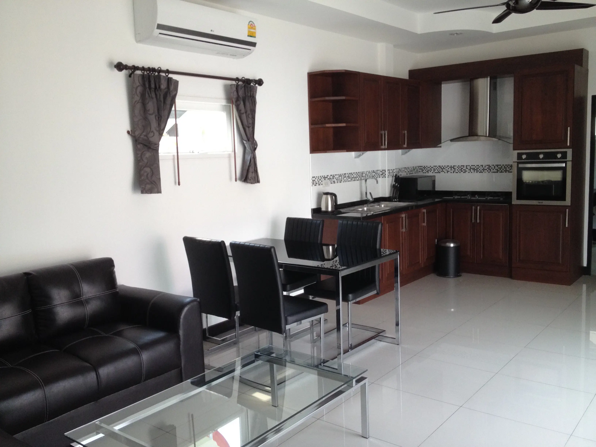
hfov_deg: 52.6
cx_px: 298
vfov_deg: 40.7
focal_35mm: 35
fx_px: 603
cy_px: 224
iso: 80
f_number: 2.4
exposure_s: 1/120
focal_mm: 4.28
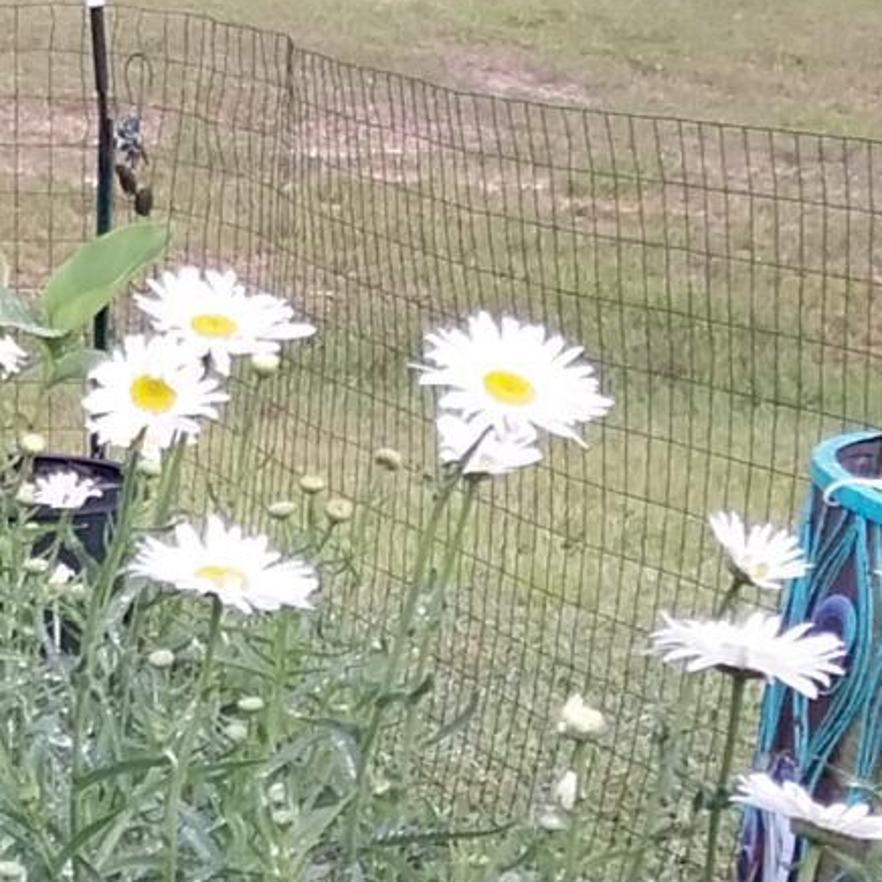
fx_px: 4555
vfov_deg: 11.1
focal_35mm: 158
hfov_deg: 9.2
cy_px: 340
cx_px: -1594
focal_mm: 4
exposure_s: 1/120
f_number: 1.8
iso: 32
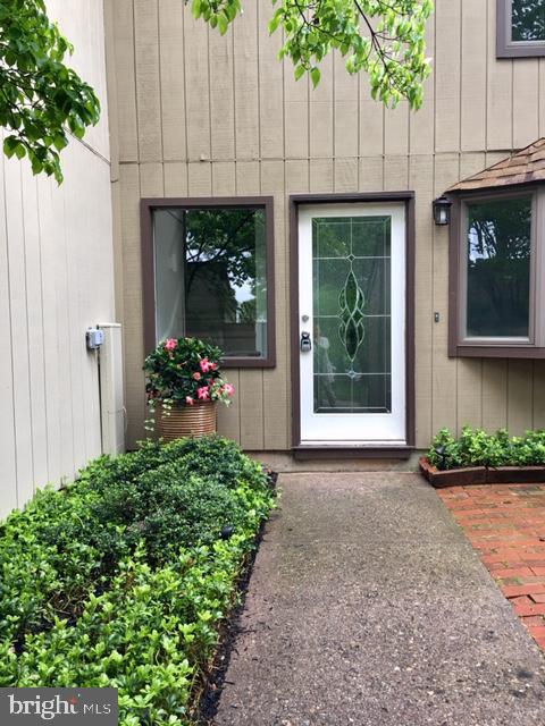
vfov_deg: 61.7
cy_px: 363
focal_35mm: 29
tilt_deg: -2.4
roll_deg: -1.1
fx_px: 609
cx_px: 272
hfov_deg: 48.2
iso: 25
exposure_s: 1/15
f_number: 2.2
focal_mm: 4.15
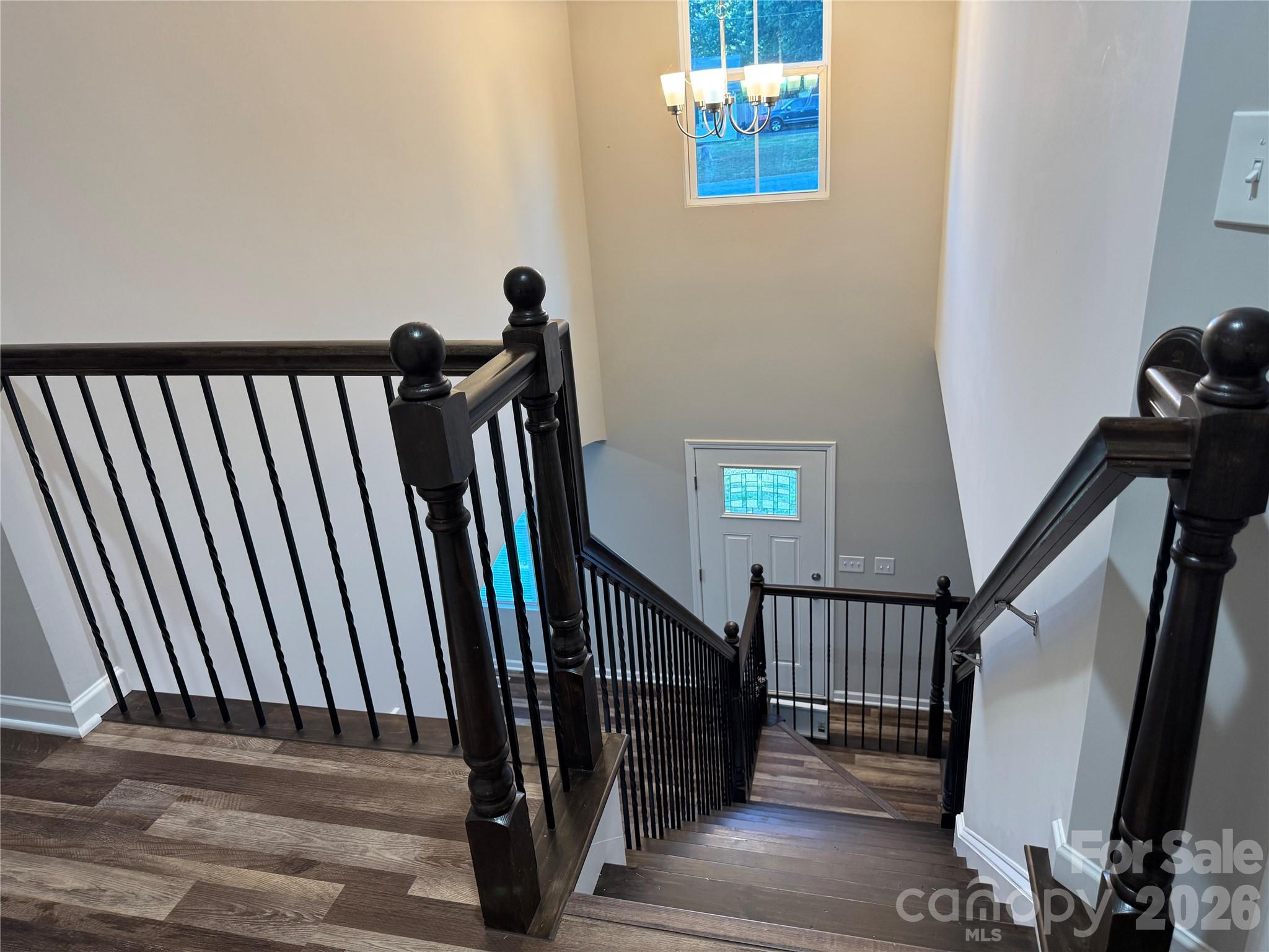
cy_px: 476
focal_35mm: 24
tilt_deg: -23.5
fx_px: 880
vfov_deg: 56.8
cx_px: 634
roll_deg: +5.1
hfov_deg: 71.6
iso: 200
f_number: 1.78
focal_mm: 6.76
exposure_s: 1/120
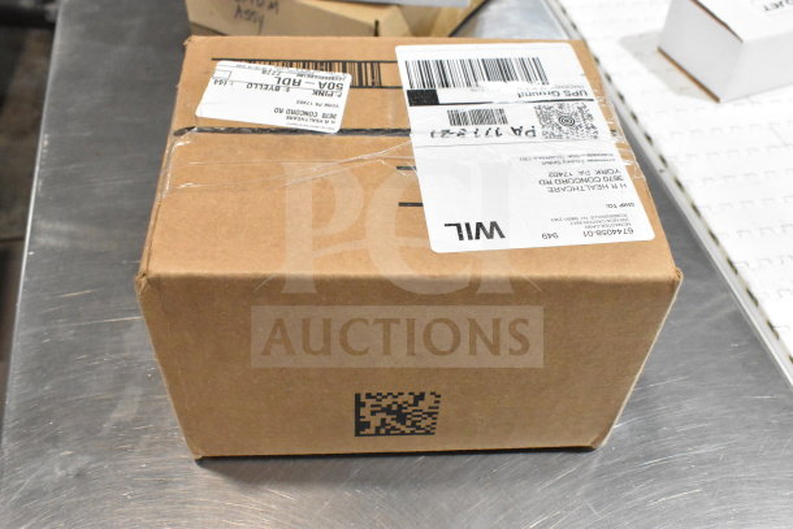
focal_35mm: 36
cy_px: 264
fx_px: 793
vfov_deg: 36.9
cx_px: 396
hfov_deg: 53.1
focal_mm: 24
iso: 6400
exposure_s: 1/320
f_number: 9
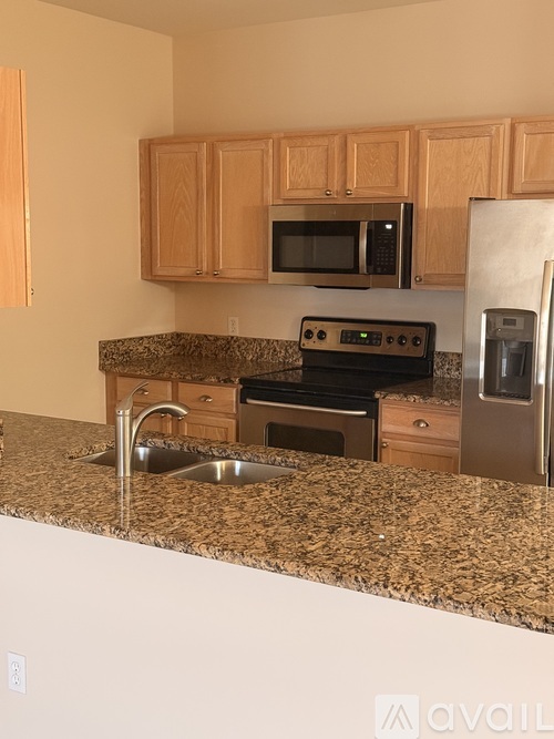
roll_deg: -0.6
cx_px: 277
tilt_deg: -7.0
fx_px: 1025
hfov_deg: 30.3
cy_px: 370
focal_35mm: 48
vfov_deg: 39.7
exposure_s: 1/30
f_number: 1.78
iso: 500
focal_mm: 6.76
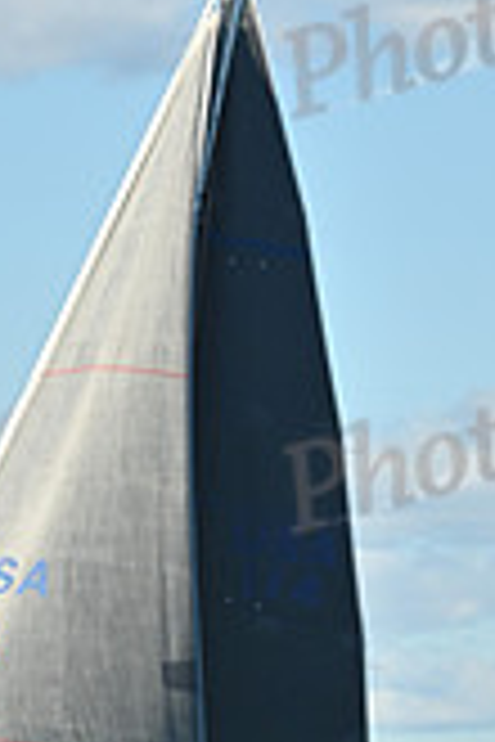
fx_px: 10147
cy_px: 715
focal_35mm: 492
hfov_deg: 2.8
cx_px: 52
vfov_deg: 4.2
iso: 320
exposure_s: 1/1250
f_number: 8
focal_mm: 140
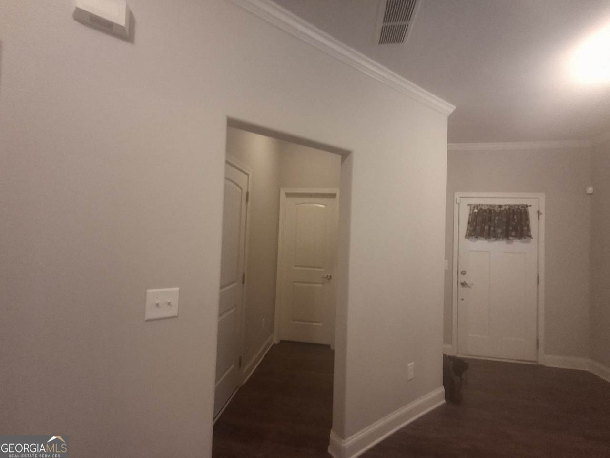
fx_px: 282
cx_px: 305
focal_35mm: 16
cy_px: 229
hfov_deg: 94.5
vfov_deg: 78.1
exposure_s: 1/40
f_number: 2.2
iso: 250
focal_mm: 1.64
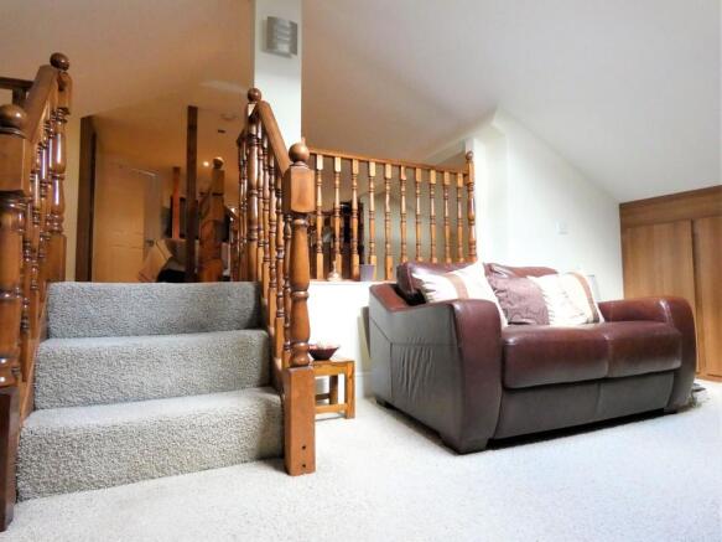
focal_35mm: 20
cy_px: 271
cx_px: 361
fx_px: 417
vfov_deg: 66.0
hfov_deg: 81.8
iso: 1000
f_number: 2.8
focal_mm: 3.6
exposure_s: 1/60
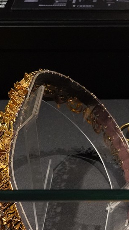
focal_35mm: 141
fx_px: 858
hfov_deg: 8.3
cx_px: 228
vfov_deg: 15.0
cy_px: 217
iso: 6400
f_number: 6.3
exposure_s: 1/100
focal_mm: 37
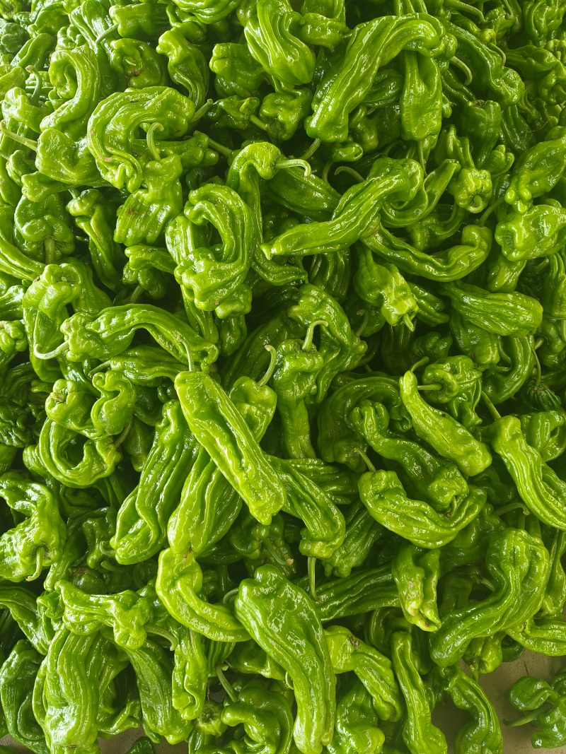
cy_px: 377
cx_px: 283
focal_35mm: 26
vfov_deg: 67.3
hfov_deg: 53.1
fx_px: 567
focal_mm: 4.84
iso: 160
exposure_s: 1/100
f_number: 1.8
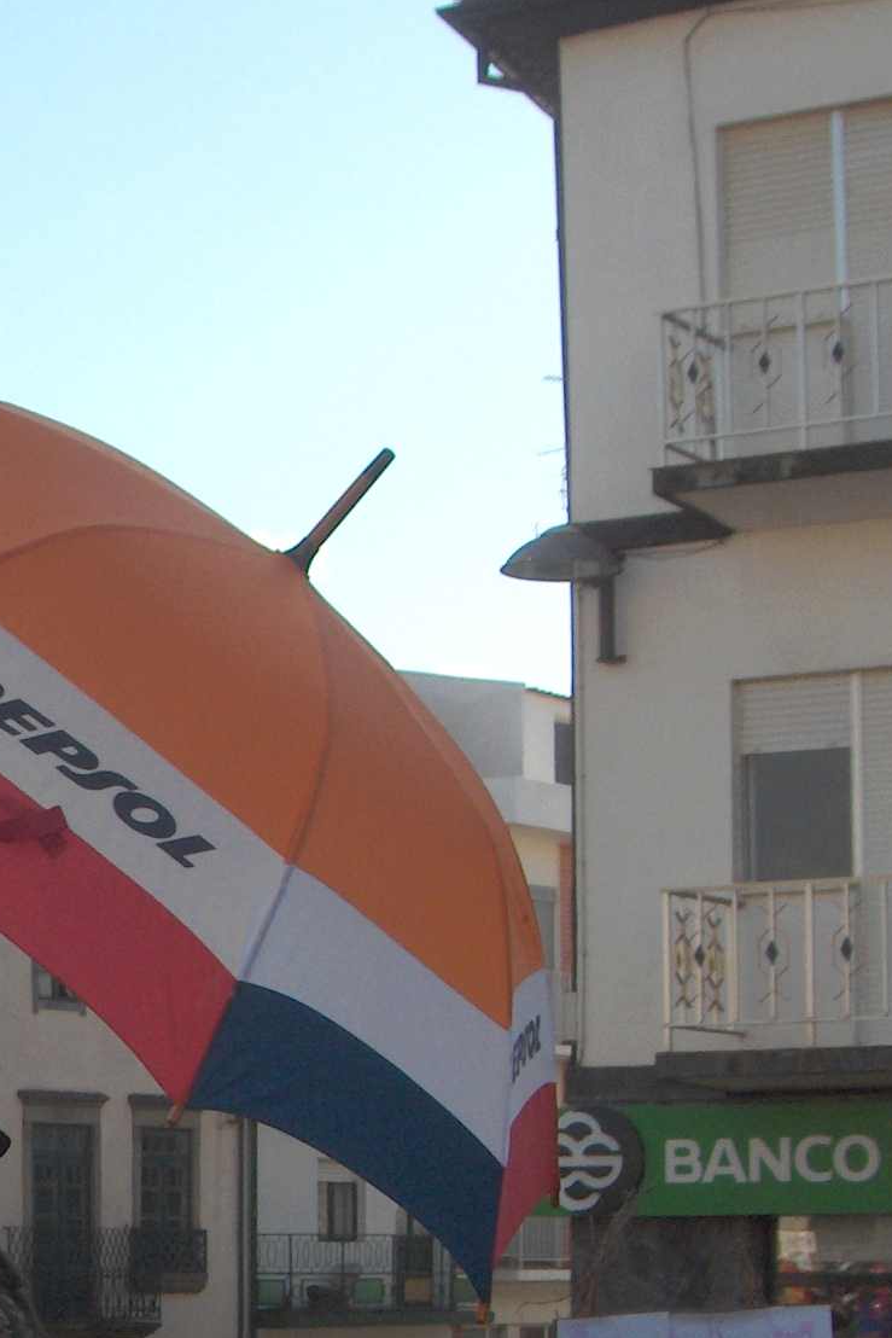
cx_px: -328
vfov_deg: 21.2
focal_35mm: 95
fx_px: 3529
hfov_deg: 13.8
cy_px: 1099
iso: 100
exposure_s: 1/556
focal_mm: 8
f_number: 4.8
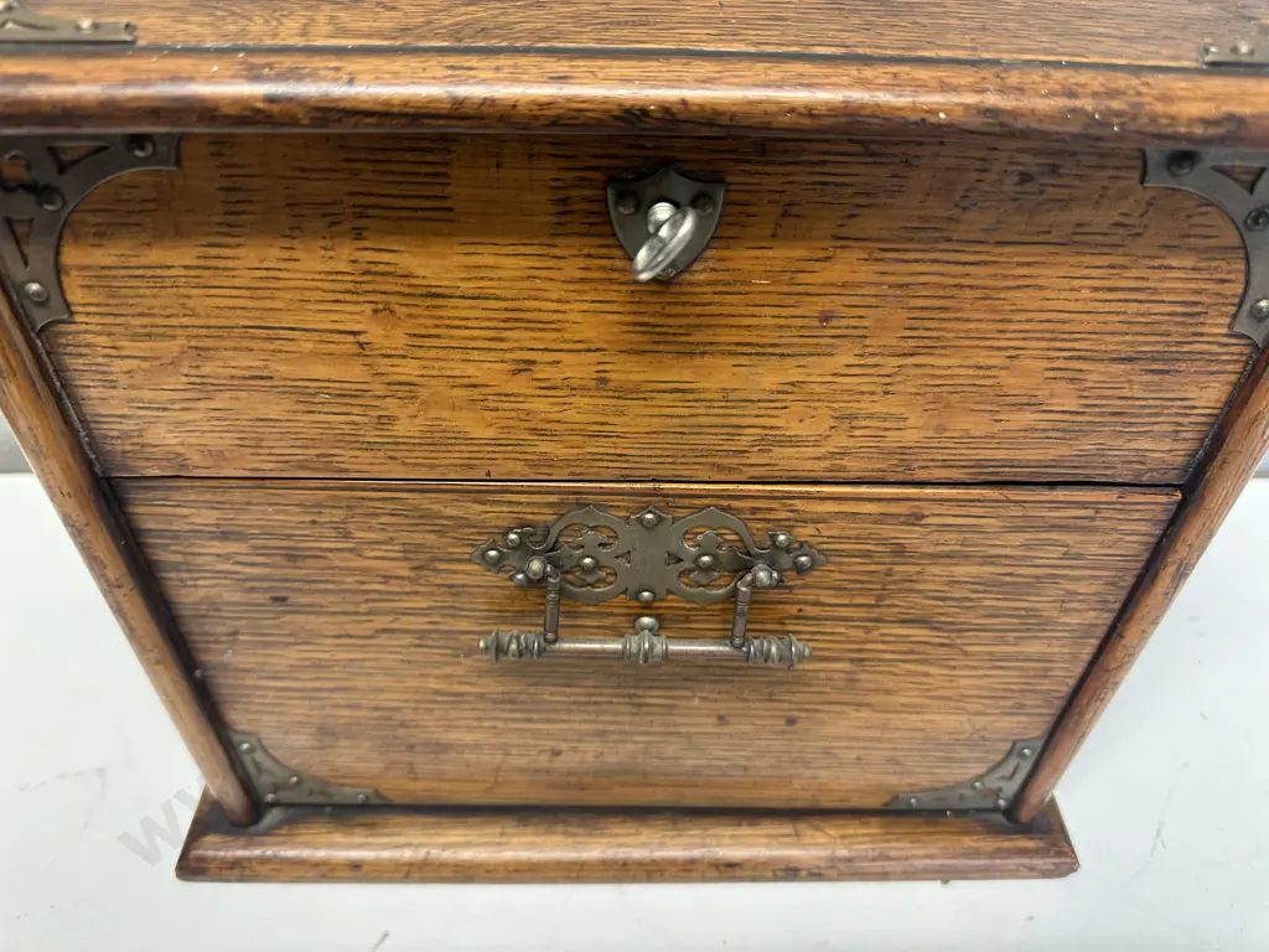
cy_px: 476
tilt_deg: -41.5
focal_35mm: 24
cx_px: 634
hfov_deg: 71.6
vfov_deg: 56.8
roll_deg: -3.1
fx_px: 880
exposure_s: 1/50
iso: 250
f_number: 1.78
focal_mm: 6.86
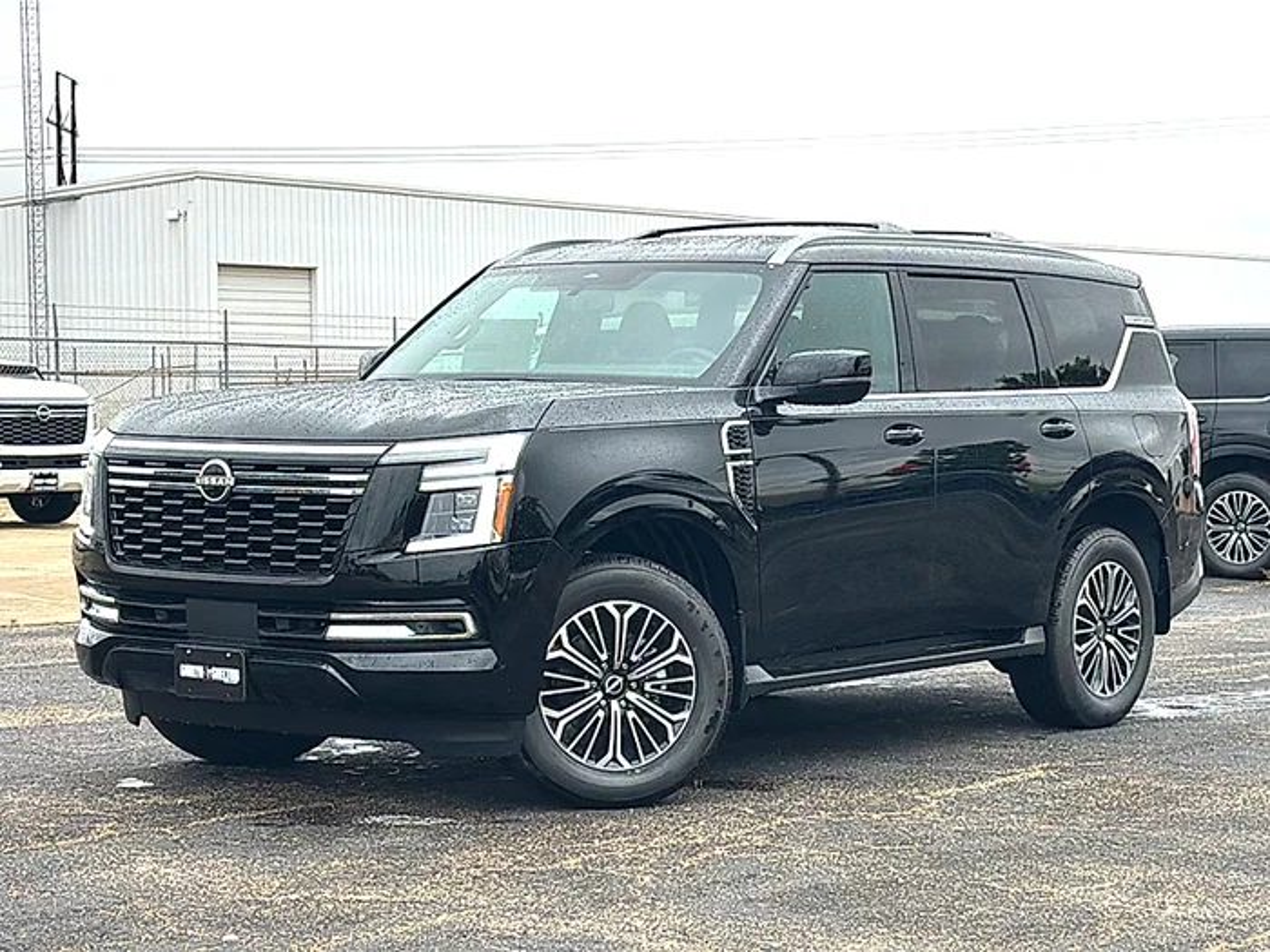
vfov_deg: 21.6
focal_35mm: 68
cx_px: 635
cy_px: 476
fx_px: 2495
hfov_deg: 28.6
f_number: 1.78
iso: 64
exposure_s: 1/439
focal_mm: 6.86
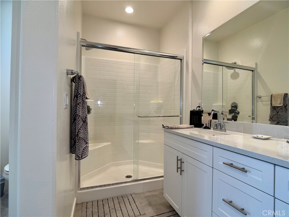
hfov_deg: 71.6
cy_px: 108
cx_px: 144
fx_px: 200
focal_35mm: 24
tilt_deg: -0.1
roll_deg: -0.7
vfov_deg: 56.8
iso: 64
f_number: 1.78
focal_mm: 6.76
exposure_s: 1/120
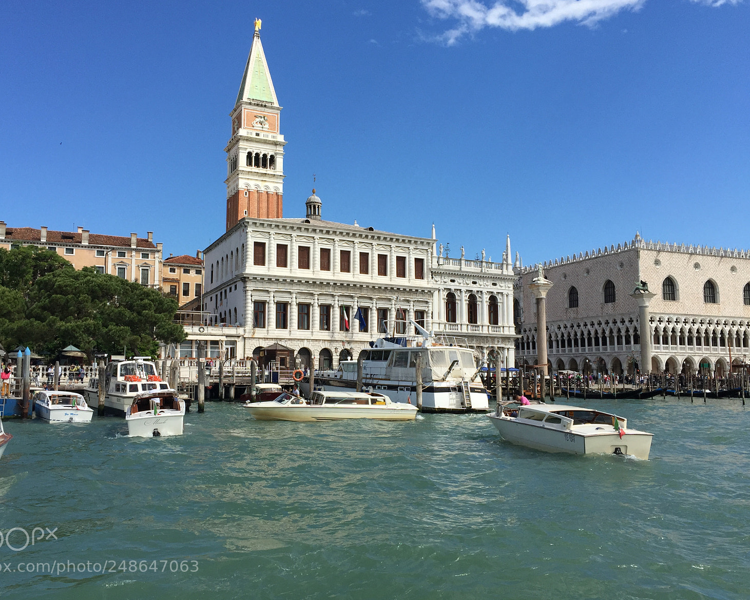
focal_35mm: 31
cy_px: 299
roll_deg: -1.3
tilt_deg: +7.8
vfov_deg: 47.1
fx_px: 688
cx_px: 341
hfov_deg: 57.1
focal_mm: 4.15
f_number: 2.2
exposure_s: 1/2326
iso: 32
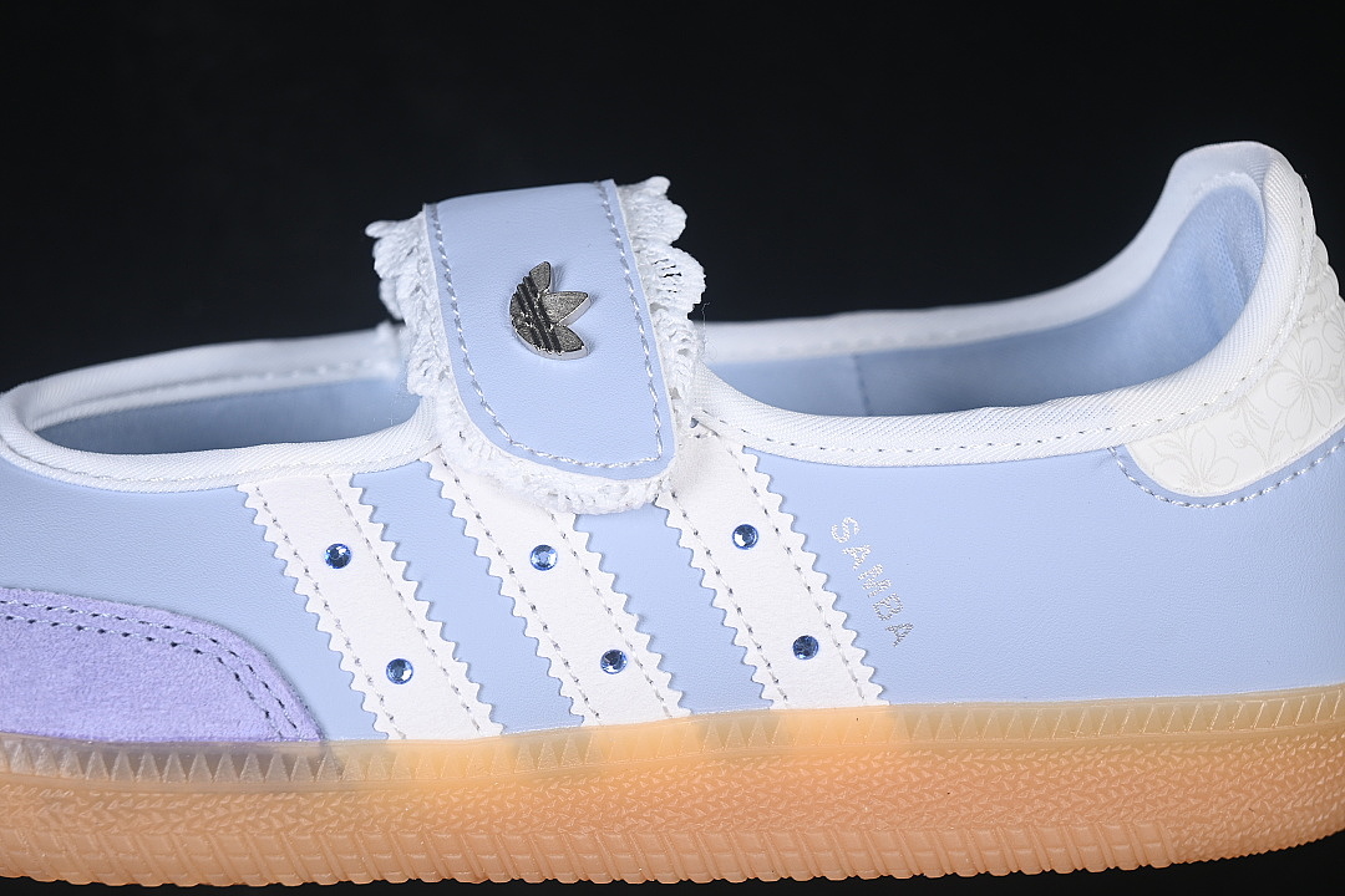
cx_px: 672
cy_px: 448
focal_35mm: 75
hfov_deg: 27.0
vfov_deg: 18.2
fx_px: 2802
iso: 160
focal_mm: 50
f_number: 7.1
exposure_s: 1/80
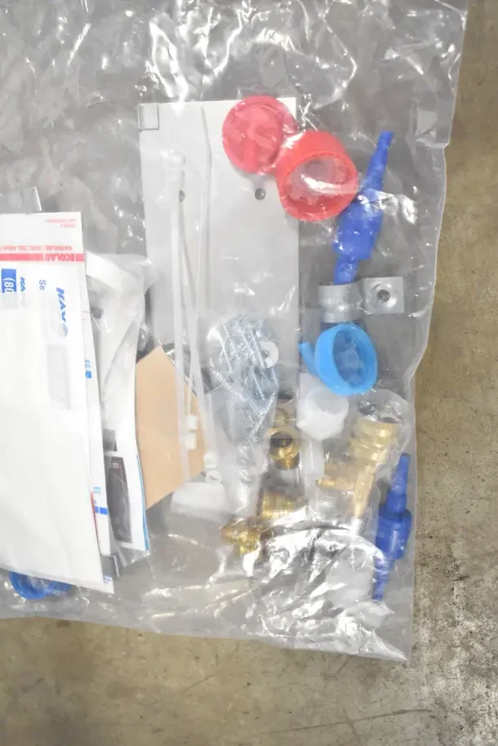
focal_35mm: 33
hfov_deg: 40.0
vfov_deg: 57.2
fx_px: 684
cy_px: 373
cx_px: 249
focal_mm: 22
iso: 1600
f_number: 3.8
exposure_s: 1/30
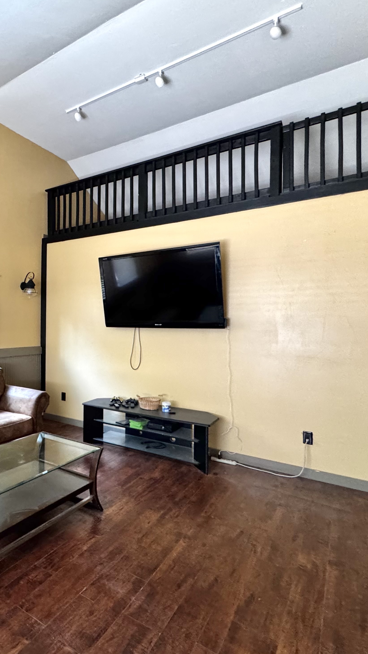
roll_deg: -0.6
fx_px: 364
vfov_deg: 83.8
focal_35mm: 21
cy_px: 321
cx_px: 58
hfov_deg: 49.4
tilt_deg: +0.0
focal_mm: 2.22
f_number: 2.2
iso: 500
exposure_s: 1/60
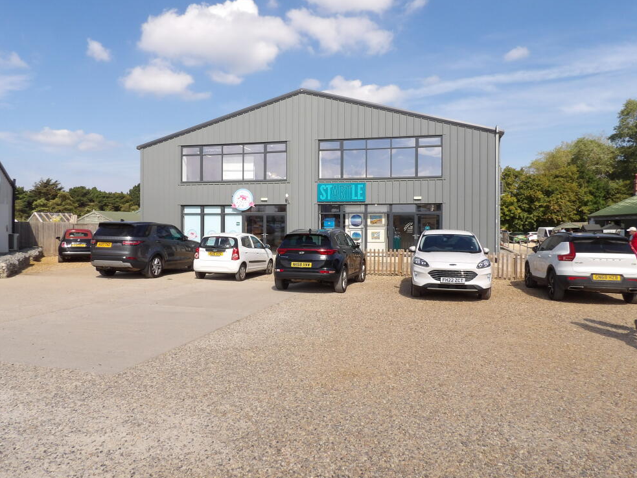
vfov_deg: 54.9
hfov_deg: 69.4
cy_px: 237
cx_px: 310
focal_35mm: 25
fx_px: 460
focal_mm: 4.3
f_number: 5.6
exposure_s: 1/362
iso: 100
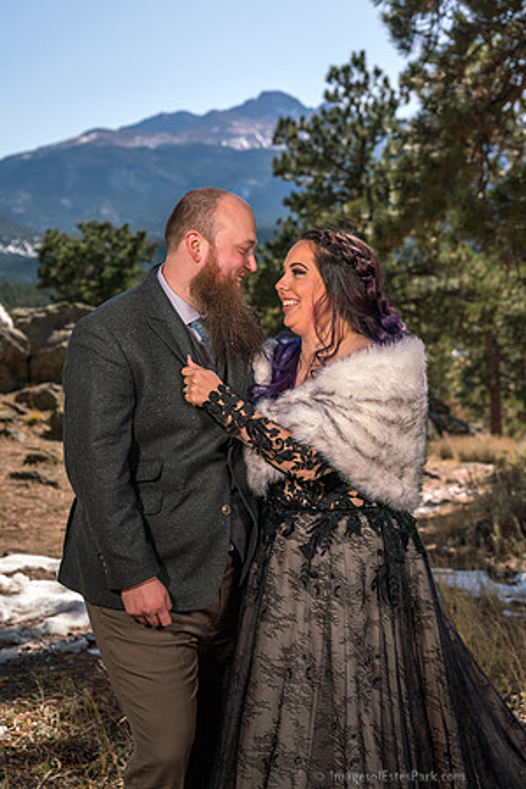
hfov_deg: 27.0
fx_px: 1096
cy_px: 394
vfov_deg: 39.6
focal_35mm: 50
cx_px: 263
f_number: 4.5
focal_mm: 50
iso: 200
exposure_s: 1/2500
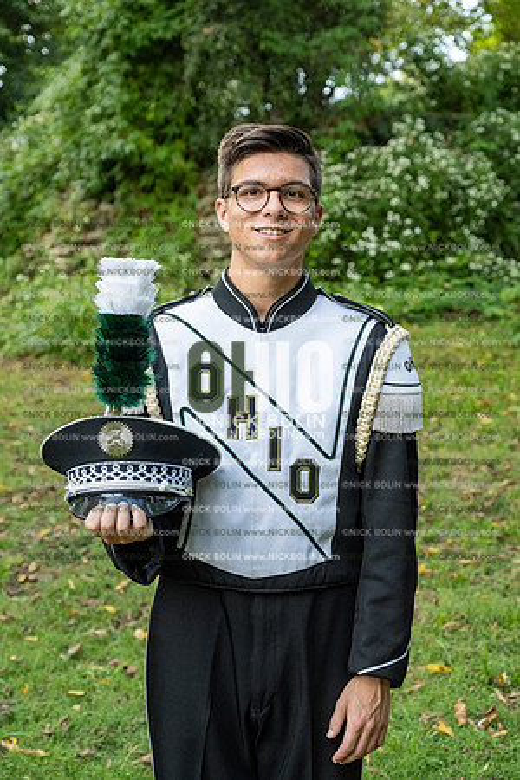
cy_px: 390
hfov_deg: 22.3
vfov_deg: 32.9
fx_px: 1322
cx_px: 260
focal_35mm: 61
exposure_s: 1/640
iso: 1000
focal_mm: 61
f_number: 5.6
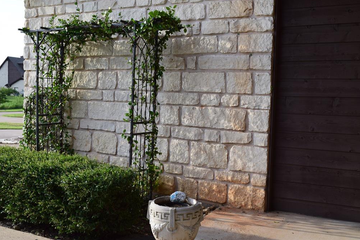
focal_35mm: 42
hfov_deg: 46.9
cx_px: 178
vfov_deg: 32.2
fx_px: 415
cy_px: 118
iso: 400
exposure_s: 1/200
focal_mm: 27
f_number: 10
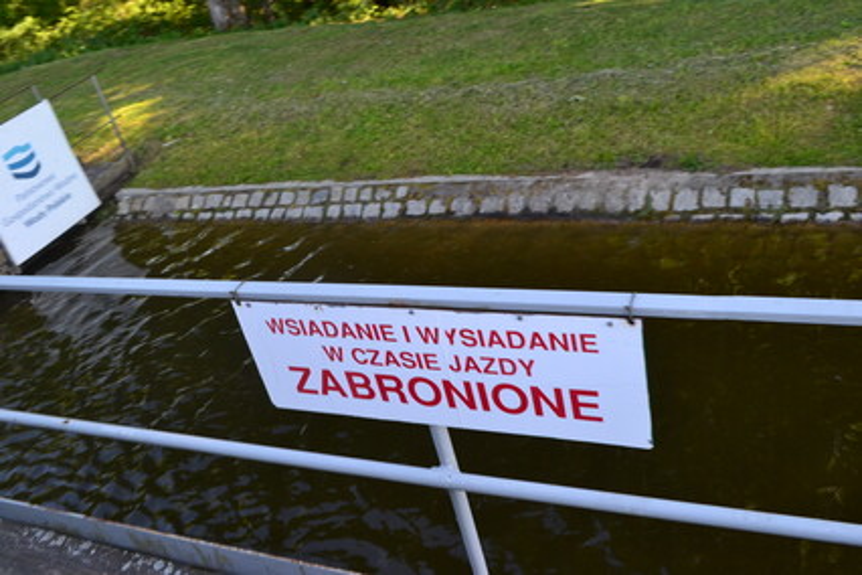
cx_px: 431
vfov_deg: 40.0
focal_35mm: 33
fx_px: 790
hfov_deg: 57.2
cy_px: 288
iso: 500
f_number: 8
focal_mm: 22
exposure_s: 1/60
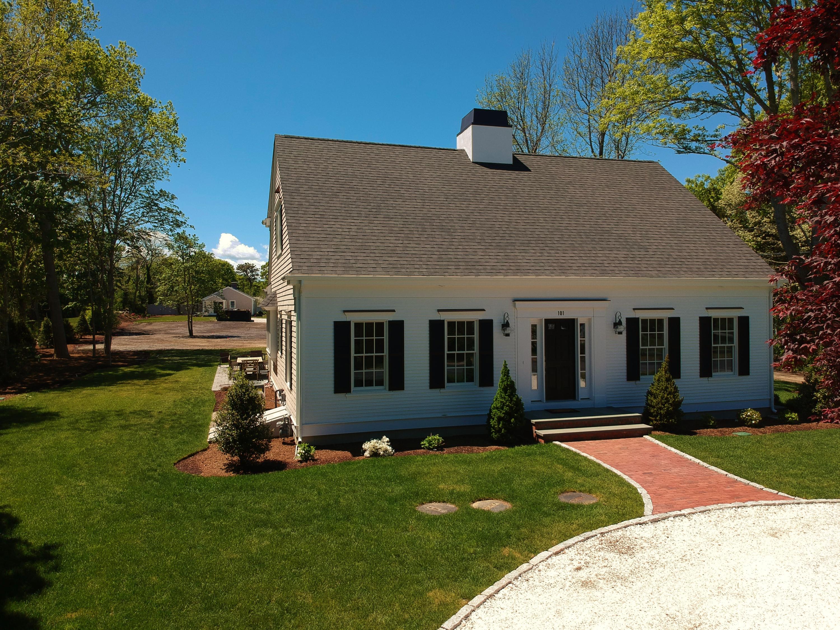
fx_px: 607
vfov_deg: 54.9
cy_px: 315
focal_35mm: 25
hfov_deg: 69.4
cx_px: 420
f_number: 2.6
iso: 100
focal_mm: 4.49
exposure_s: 1/1250
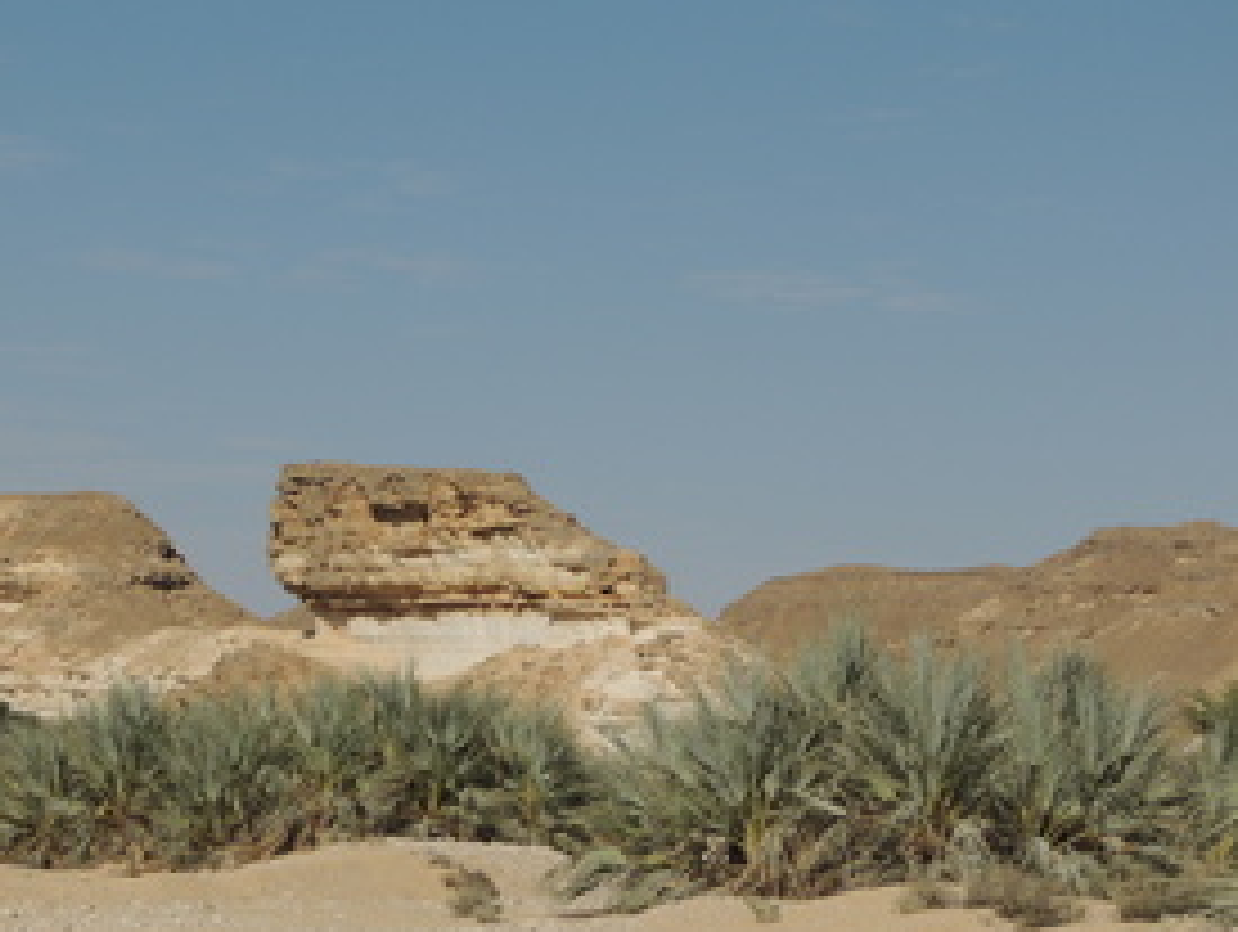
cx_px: 482
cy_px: 475
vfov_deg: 13.7
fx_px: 3868
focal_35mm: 108
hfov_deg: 18.2
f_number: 4.5
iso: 100
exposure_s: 1/1600
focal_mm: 15.1
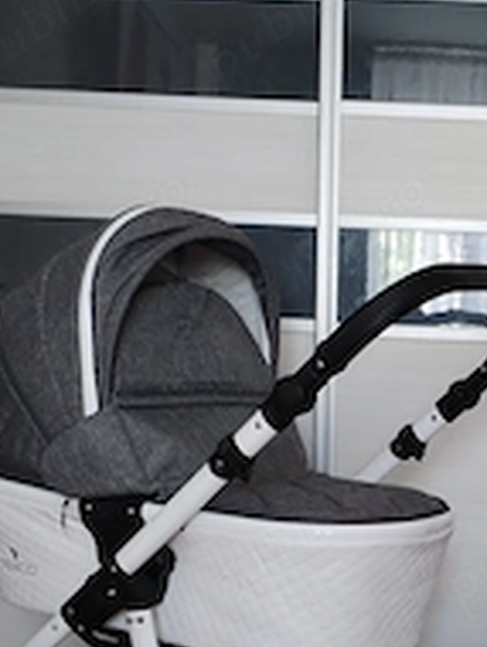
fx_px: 1142
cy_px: 575
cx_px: 436
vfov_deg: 30.3
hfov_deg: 23.5
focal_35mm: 61
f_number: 1.8
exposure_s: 1/25
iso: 913
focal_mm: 4.75
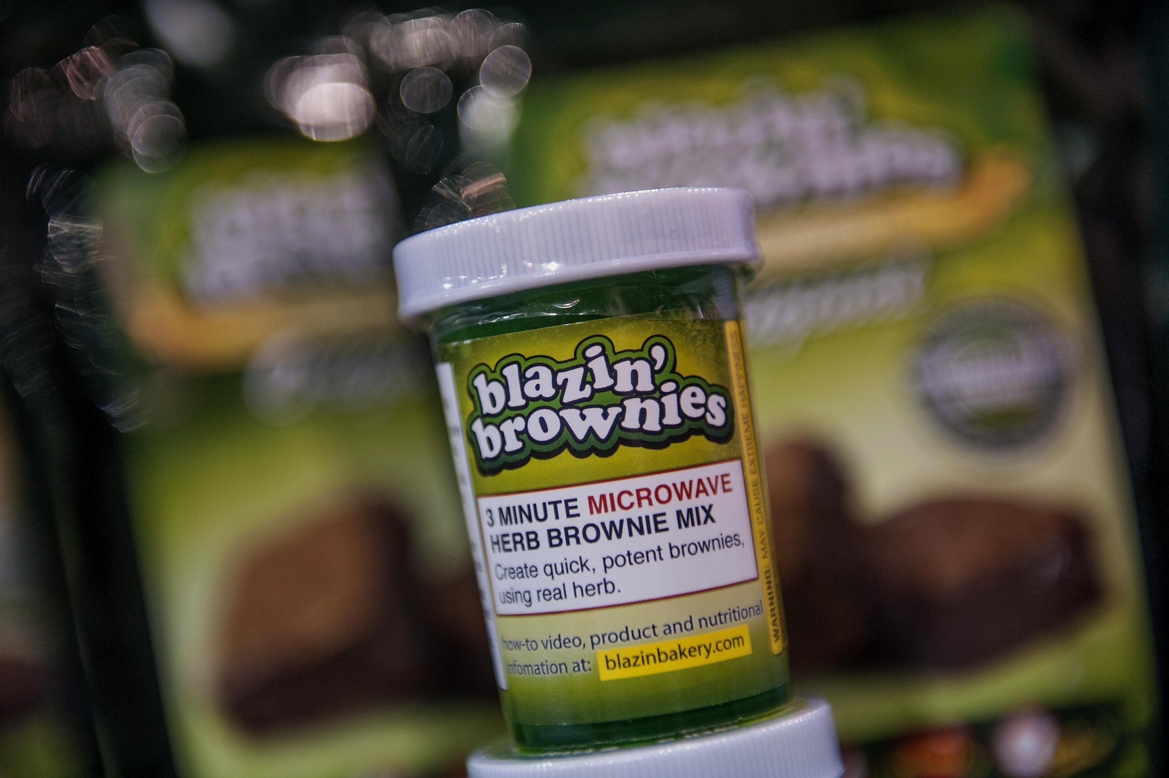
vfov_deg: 19.4
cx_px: 584
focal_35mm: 70
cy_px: 389
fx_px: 2272
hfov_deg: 28.9
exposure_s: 1/250
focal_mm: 70
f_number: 2.8
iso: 1250
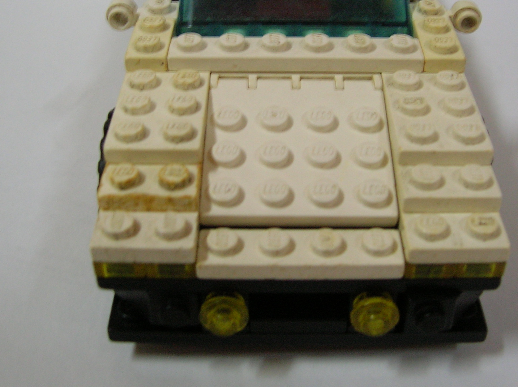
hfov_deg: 38.9
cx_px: 292
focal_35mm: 49
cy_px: 118
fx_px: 733
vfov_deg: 29.3
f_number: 2.9
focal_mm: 5.7
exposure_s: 1/8
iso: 100
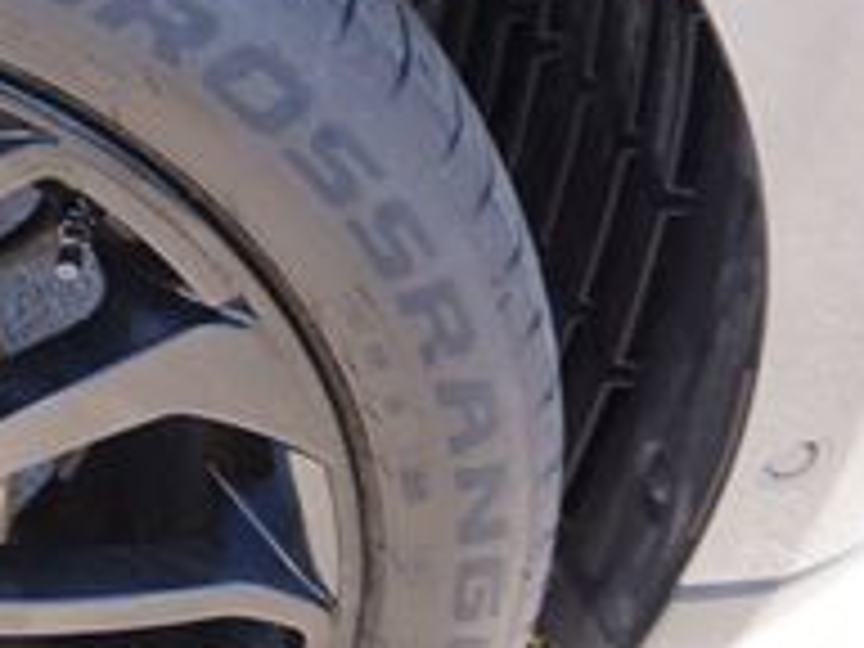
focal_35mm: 77
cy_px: 315
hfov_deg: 20.6
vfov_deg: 19.1
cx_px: -518
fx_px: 1922
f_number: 4
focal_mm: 16
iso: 125
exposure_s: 1/60
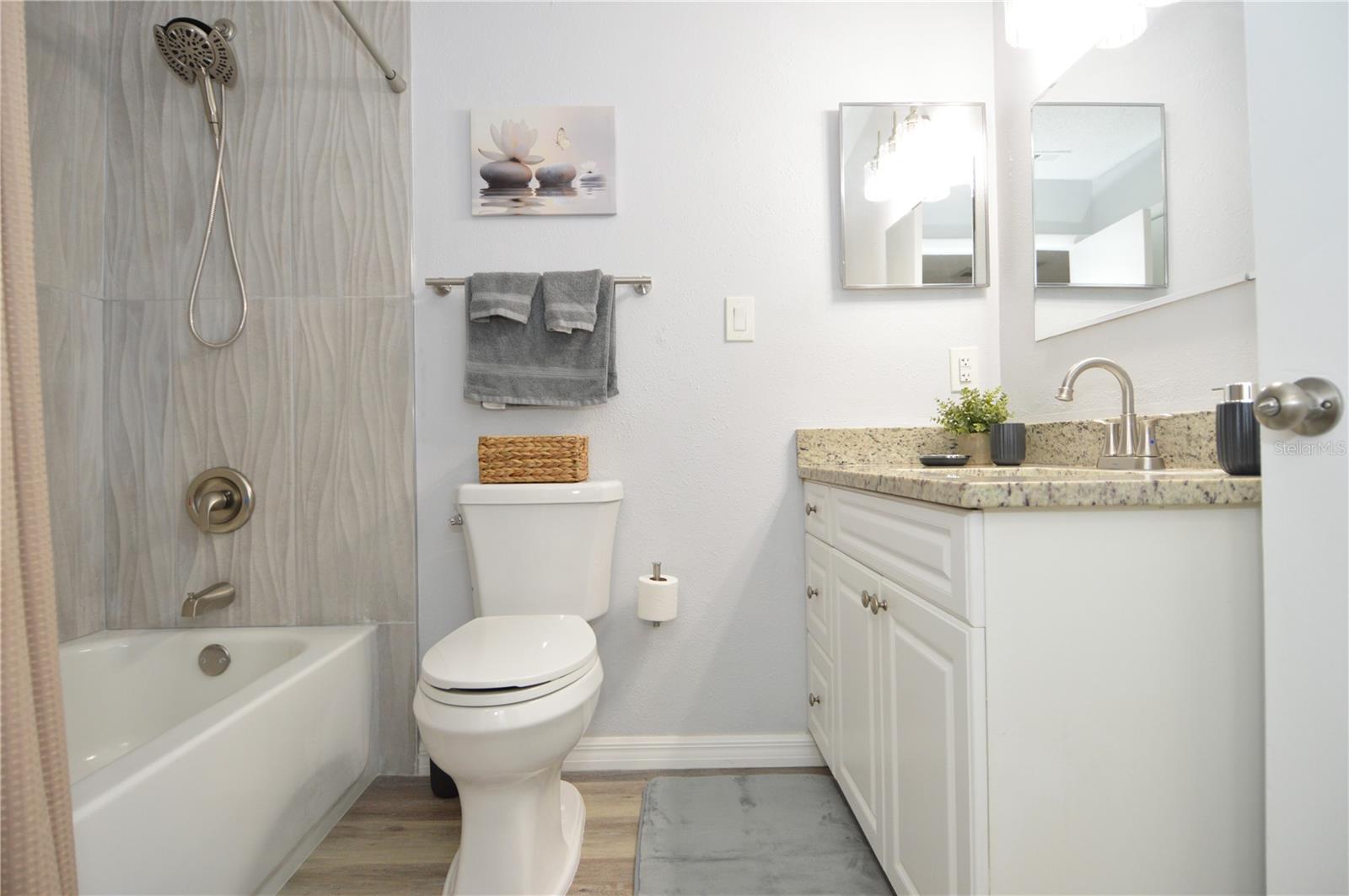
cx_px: 674
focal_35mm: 18
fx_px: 674
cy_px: 448
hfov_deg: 90.1
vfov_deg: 67.3
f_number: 4
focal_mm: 12
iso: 450
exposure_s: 1/60
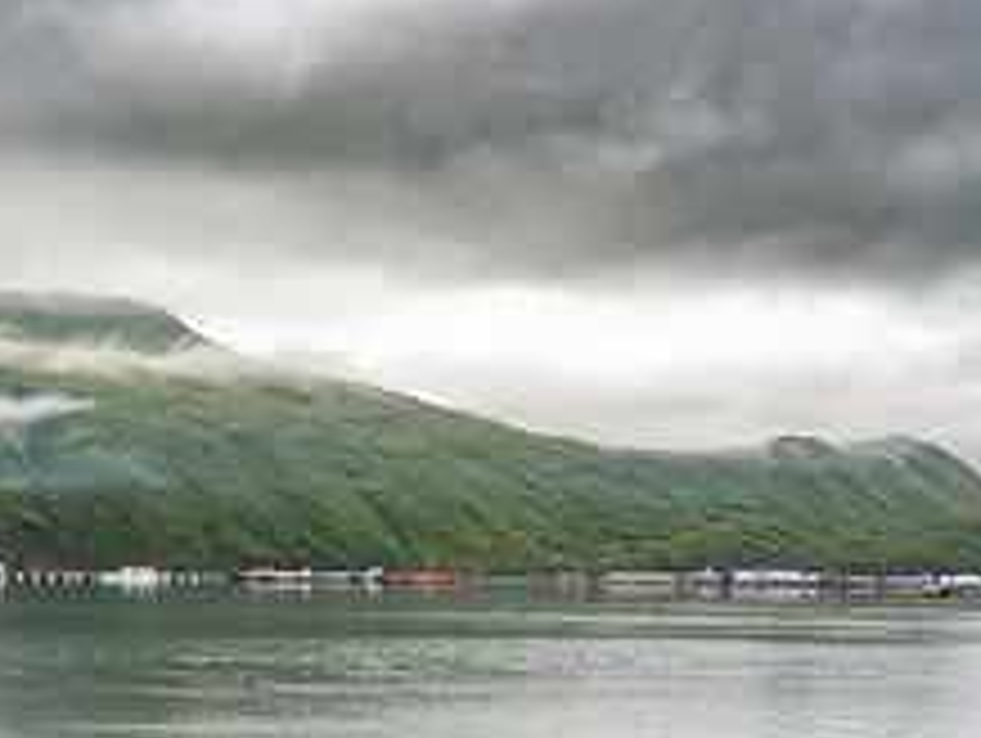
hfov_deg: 30.3
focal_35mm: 62
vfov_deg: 23.2
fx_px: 1759
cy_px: 648
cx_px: 177
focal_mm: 24
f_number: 8
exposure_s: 1/125
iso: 160
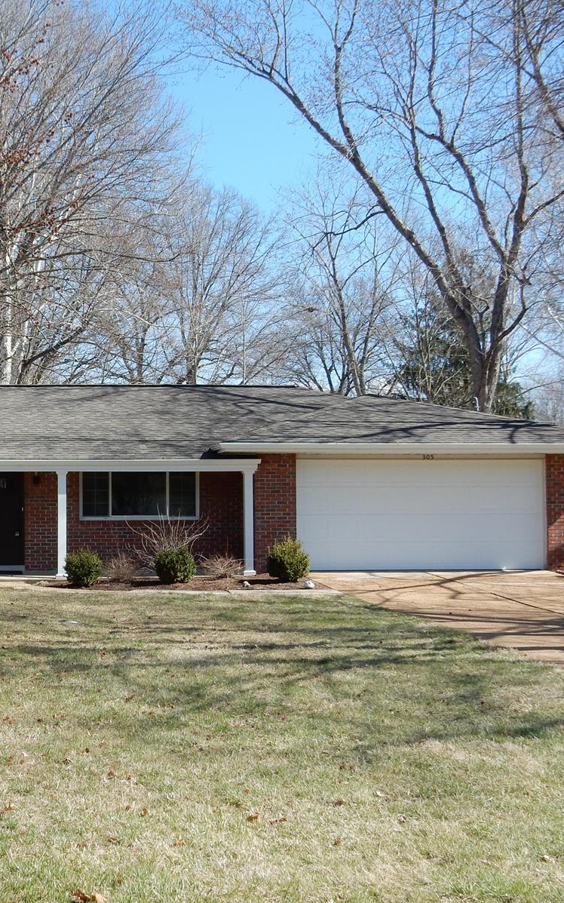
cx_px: 83
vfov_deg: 39.6
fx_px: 1254
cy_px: 451
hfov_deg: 24.8
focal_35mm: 51
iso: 125
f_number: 4
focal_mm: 6.4
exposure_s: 1/500
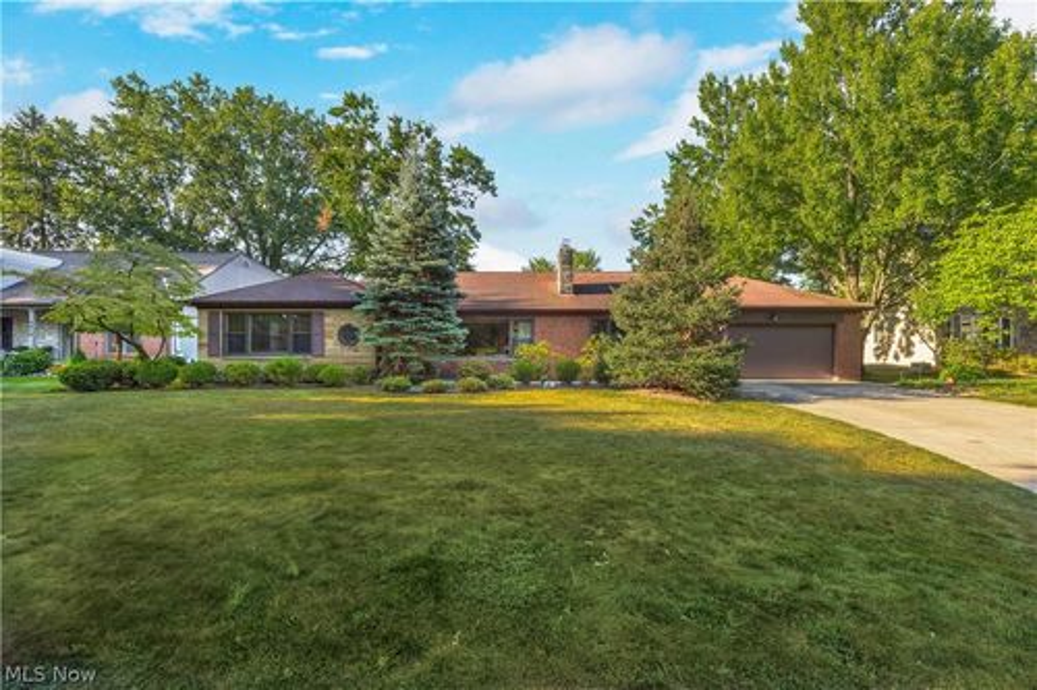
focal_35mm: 15
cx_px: 518
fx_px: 432
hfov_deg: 100.4
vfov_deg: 77.3
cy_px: 345
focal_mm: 15
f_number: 9
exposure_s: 1/60
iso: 100
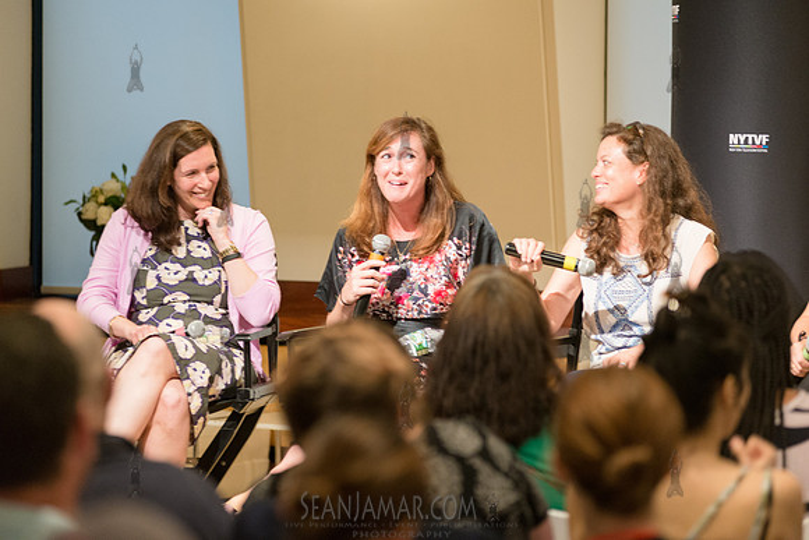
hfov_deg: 13.2
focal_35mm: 155
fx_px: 3484
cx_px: 404
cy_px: 270
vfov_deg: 8.9
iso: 2500
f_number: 4
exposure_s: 1/125
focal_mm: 155
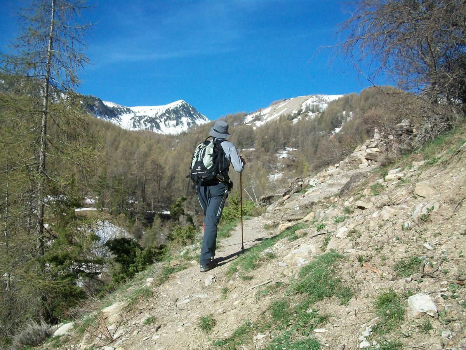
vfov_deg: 41.8
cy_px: 175
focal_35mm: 34
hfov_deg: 54.0
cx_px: 233
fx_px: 458
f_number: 5.5
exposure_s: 1/400
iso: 80
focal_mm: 5.7
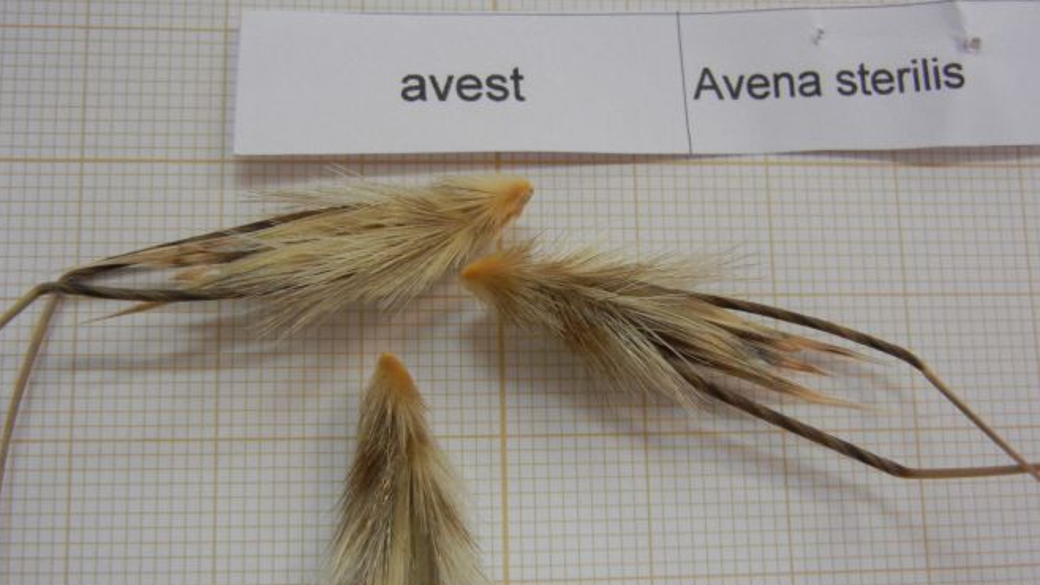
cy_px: 343
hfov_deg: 47.4
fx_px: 1186
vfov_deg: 27.7
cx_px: 517
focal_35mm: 43
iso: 396
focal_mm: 7.1
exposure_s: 1/30
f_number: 3.7
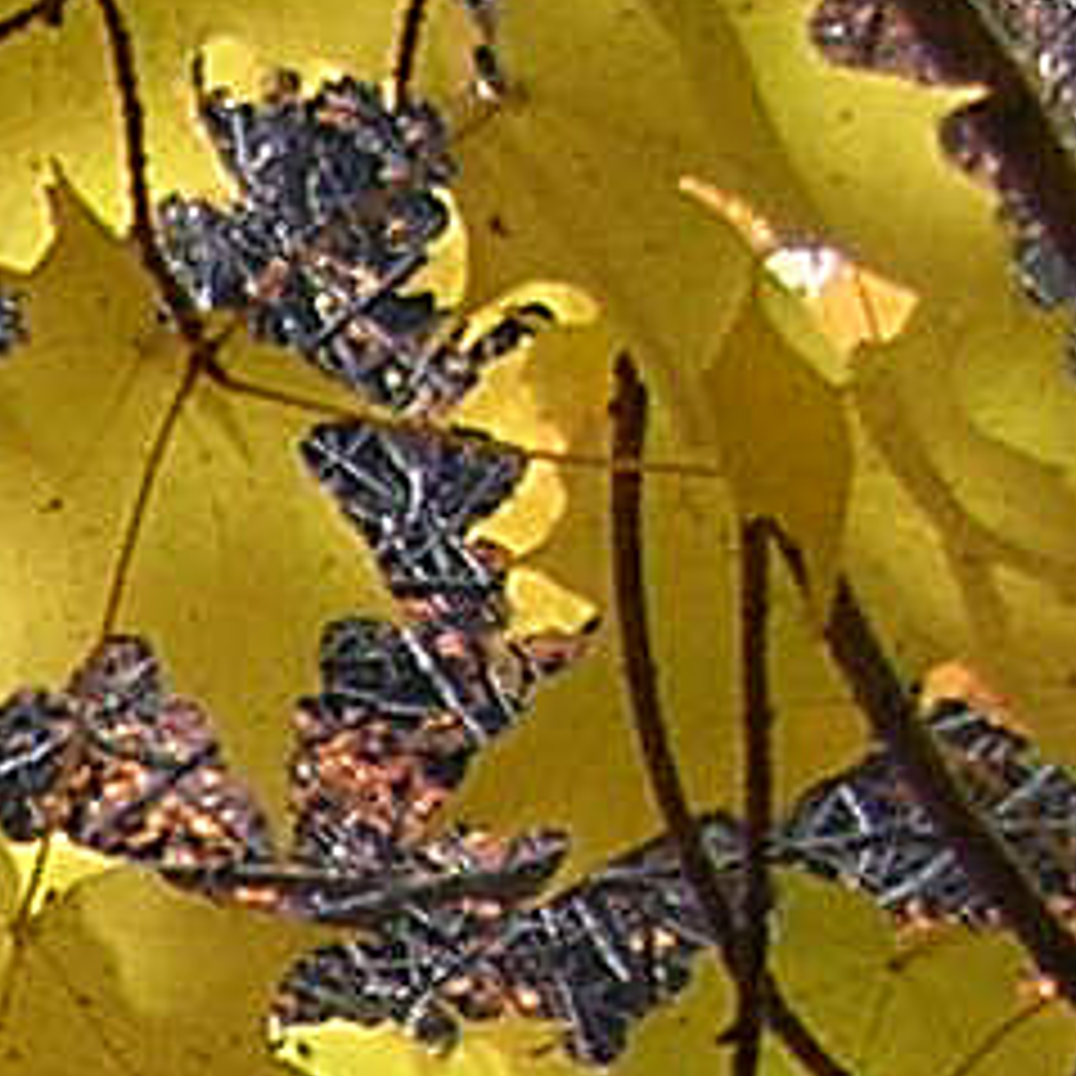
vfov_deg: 5.4
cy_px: 3142
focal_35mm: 305
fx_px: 10726
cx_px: -3822
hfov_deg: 4.9
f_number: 2.7
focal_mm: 6
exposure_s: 1/170
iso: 50
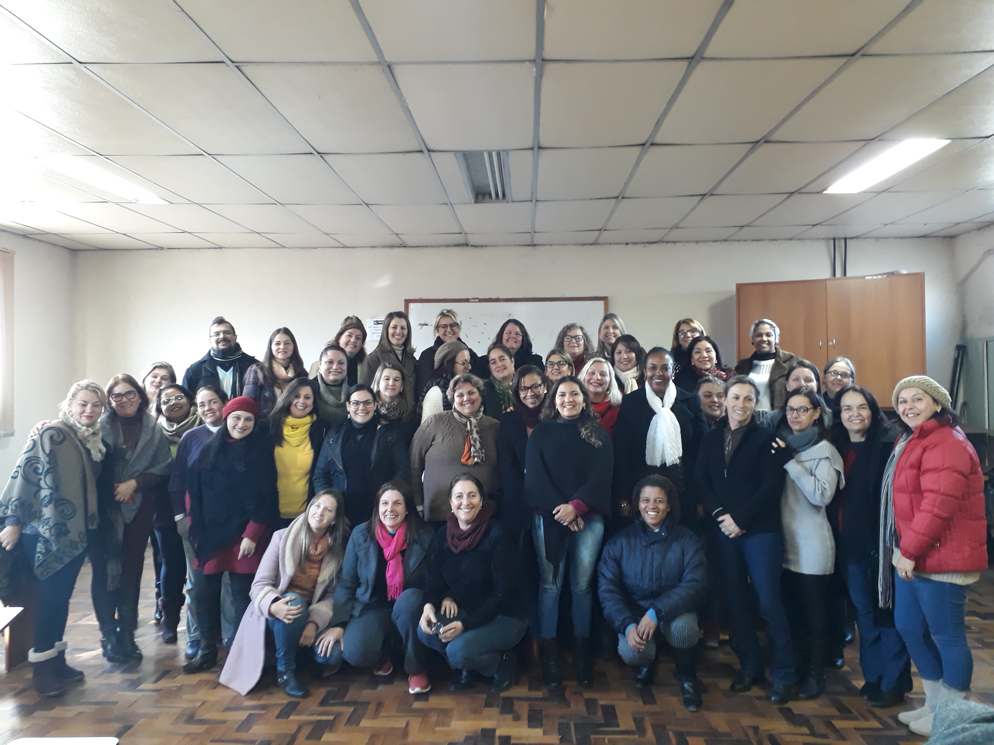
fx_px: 775
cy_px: 372
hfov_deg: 65.3
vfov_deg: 51.4
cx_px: 497
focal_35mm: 27
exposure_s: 1/20
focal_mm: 3.6
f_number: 1.9
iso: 160
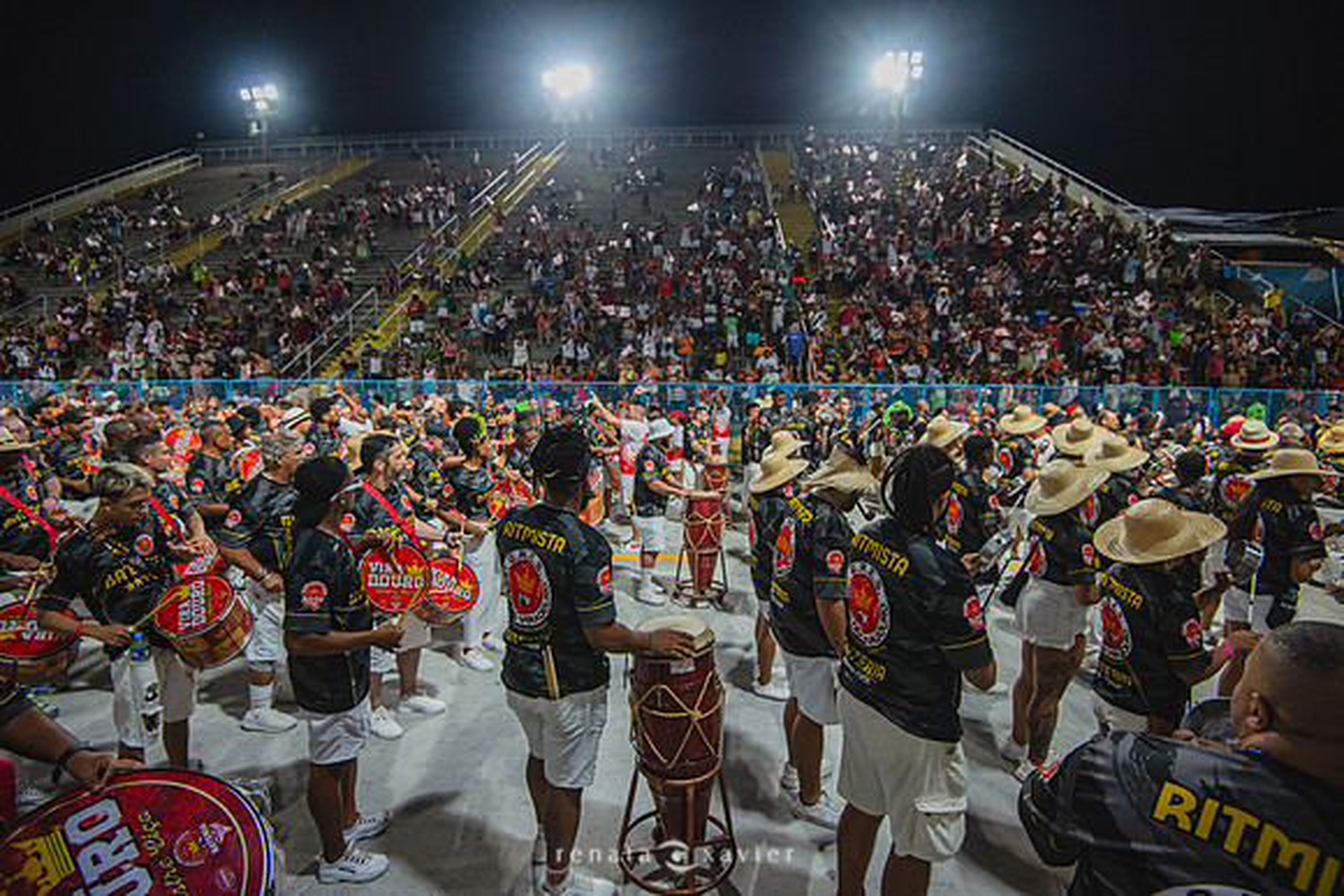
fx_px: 597
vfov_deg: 73.8
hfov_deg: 96.7
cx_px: 672
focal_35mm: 16
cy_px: 448
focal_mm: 16
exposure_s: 1/250
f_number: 4
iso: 2000
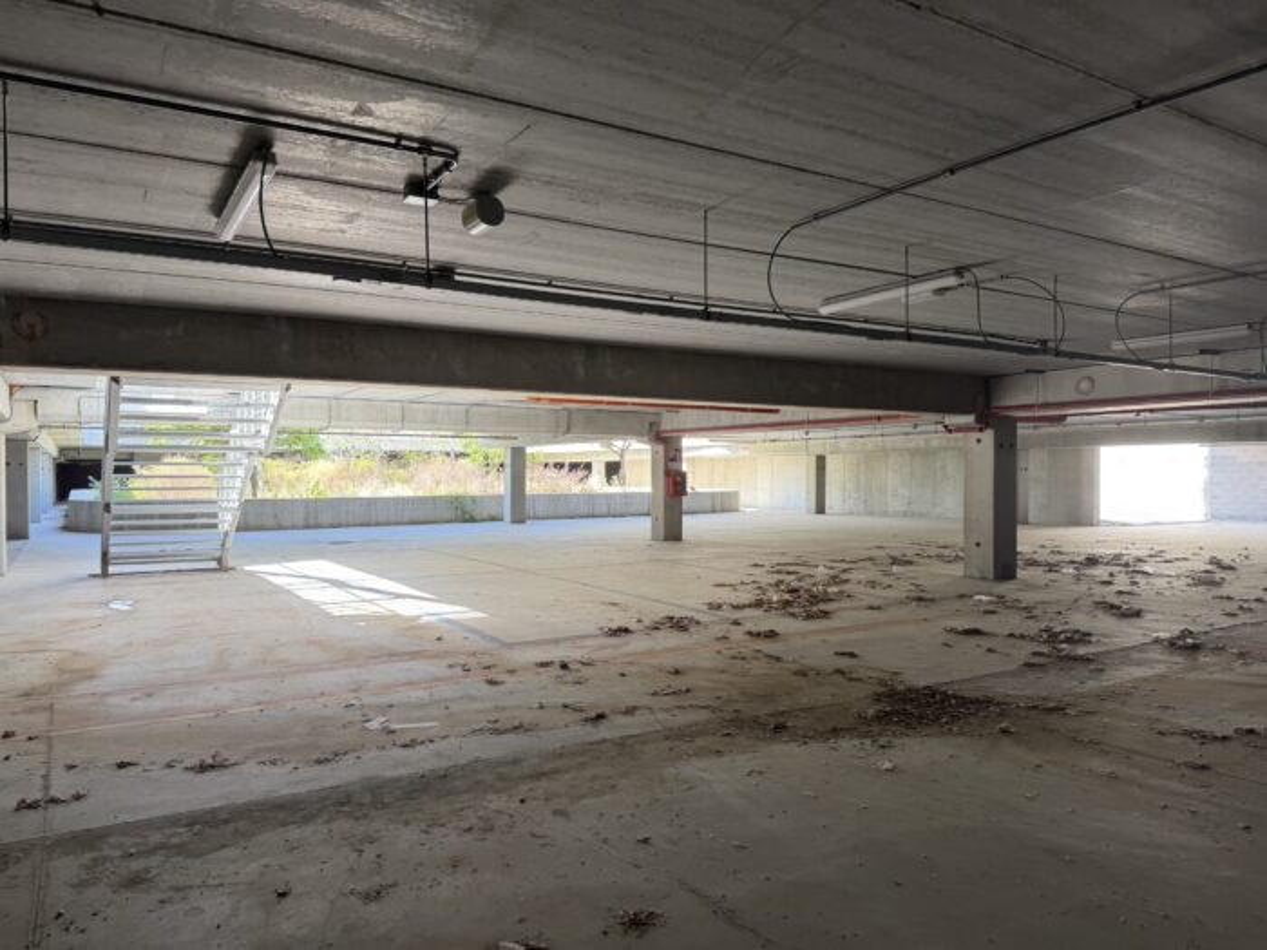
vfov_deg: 56.8
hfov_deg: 71.6
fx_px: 878
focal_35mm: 24
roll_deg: -2.6
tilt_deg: -1.0
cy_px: 475
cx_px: 634
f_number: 1.78
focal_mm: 6.76
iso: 80
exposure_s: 1/121
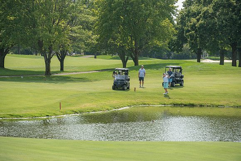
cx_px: 120
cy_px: 80
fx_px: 1339
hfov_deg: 10.3
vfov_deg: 6.9
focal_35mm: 200
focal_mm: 200
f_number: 5
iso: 250
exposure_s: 1/2500
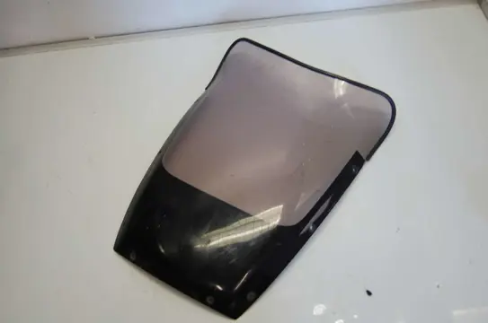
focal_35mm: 39
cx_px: 244
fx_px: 528
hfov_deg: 49.6
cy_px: 162
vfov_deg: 34.1
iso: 400
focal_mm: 26
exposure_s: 1/80
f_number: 4.5
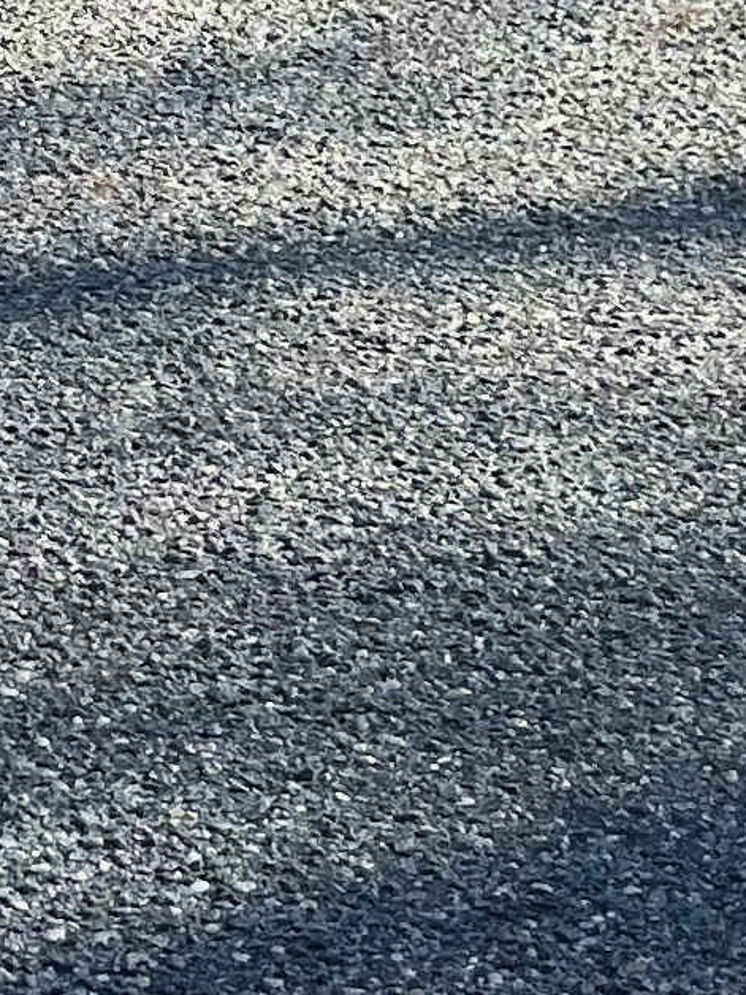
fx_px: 4799
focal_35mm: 167
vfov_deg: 11.4
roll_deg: -1.1
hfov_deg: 8.8
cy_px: -409
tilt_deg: -13.3
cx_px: -146
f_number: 1.6
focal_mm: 5.1
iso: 50
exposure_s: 1/1225
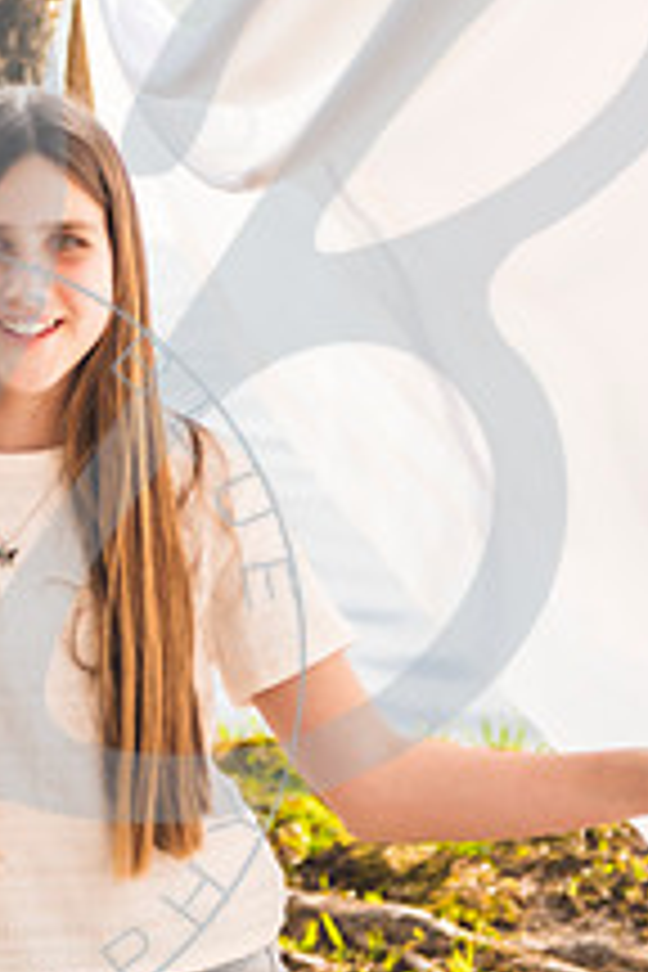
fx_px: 2700
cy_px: 315
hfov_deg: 13.6
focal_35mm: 100
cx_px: 90
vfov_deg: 20.3
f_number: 2.8
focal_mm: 48
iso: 250
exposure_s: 1/1600
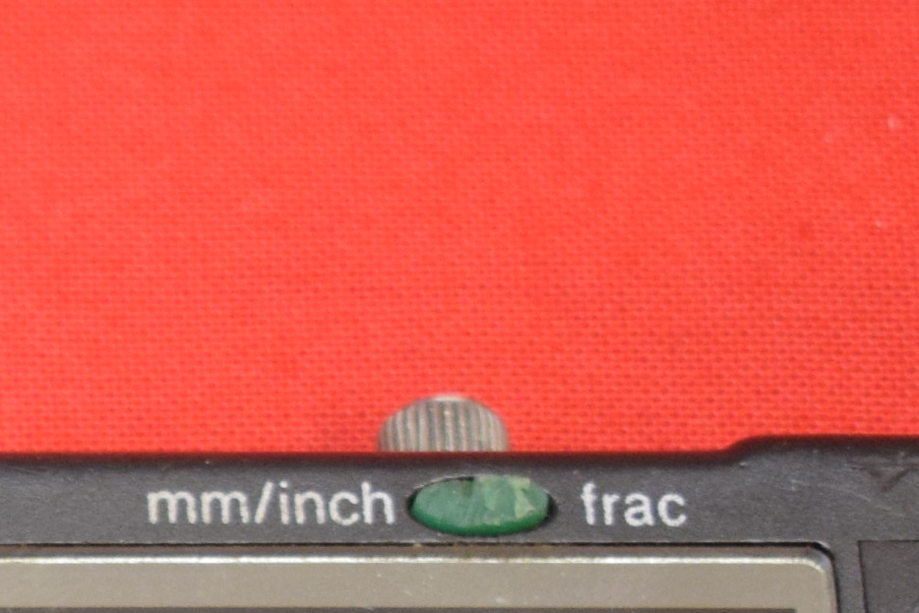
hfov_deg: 6.0
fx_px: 8476
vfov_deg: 4.1
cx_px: -1127
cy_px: 998
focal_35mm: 332
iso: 1250
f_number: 5.3
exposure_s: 1/60
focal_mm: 46
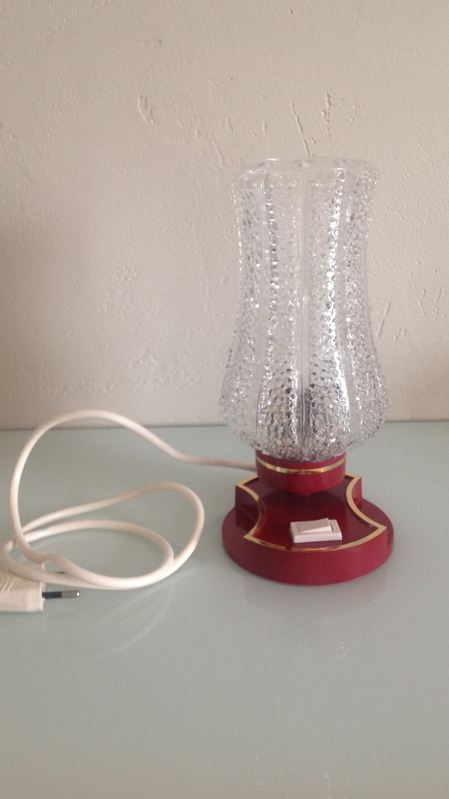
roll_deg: +1.6
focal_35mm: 39
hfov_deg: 30.4
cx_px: 252
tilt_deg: -22.1
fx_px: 826
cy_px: 392
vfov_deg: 51.6
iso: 125
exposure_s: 1/15
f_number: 2.4
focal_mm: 4.28
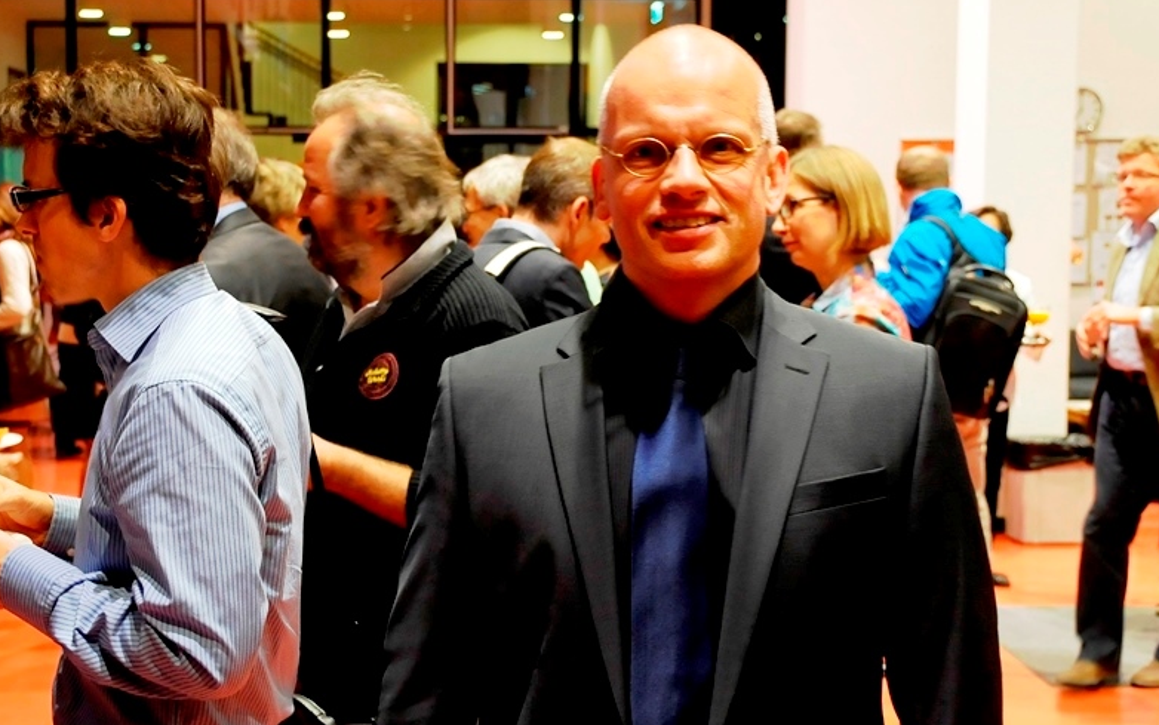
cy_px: 320
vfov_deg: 23.1
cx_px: 492
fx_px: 1769
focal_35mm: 56
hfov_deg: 36.2
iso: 800
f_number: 4.5
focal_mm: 28
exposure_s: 1/15
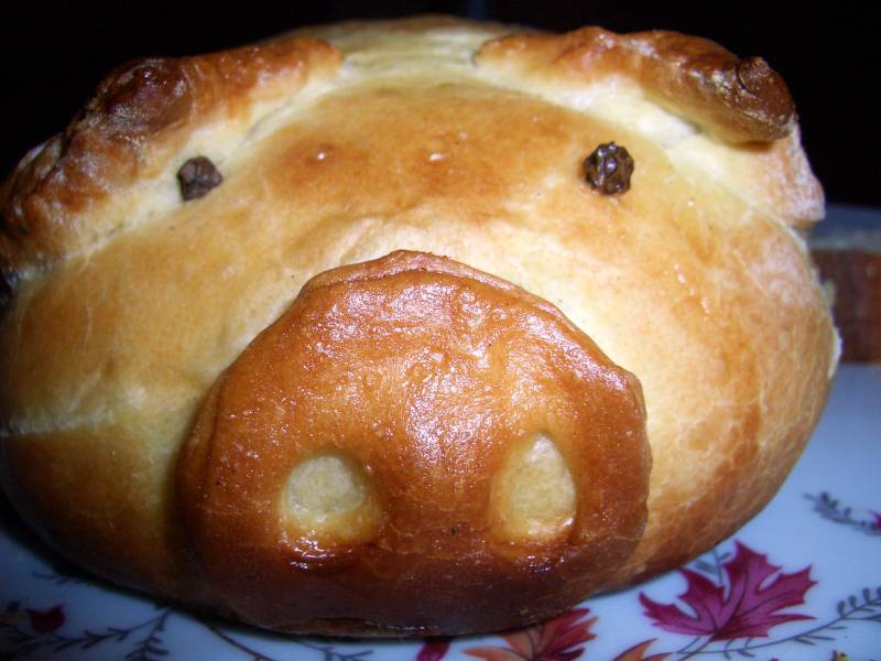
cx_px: 440
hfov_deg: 52.6
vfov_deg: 40.7
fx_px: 891
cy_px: 330
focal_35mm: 35
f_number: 4.3
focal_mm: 5.8
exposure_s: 1/60
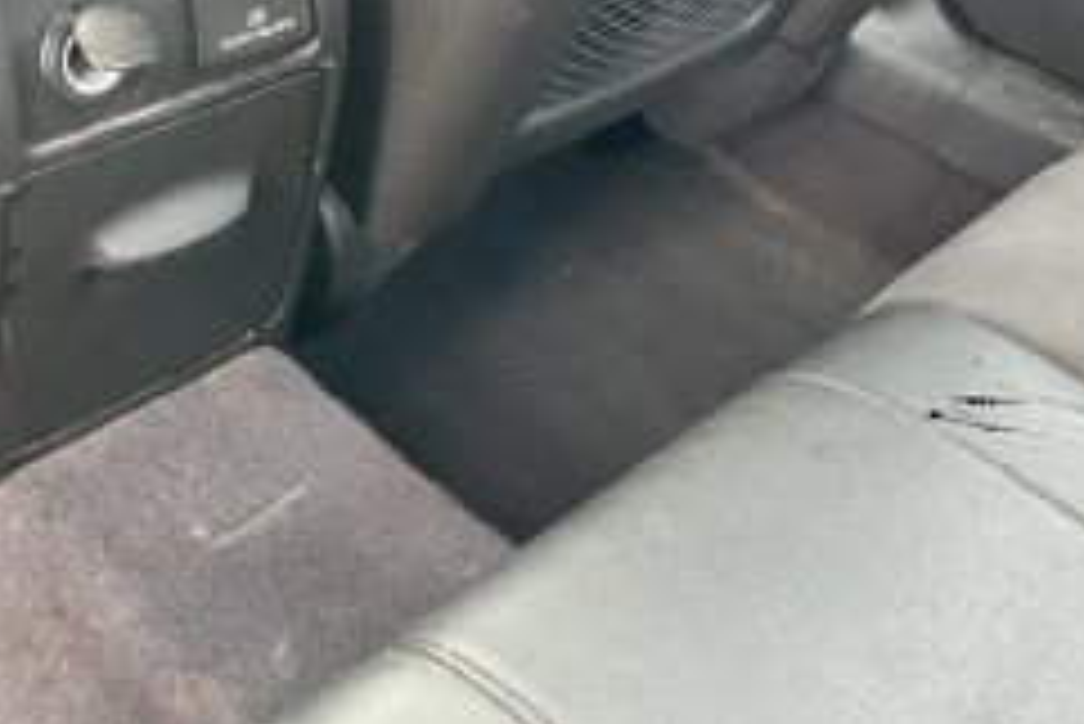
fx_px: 1506
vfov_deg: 26.1
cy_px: 58
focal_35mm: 50
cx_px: 391
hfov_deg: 39.3
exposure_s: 1/60
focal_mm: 3
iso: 160
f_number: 1.8
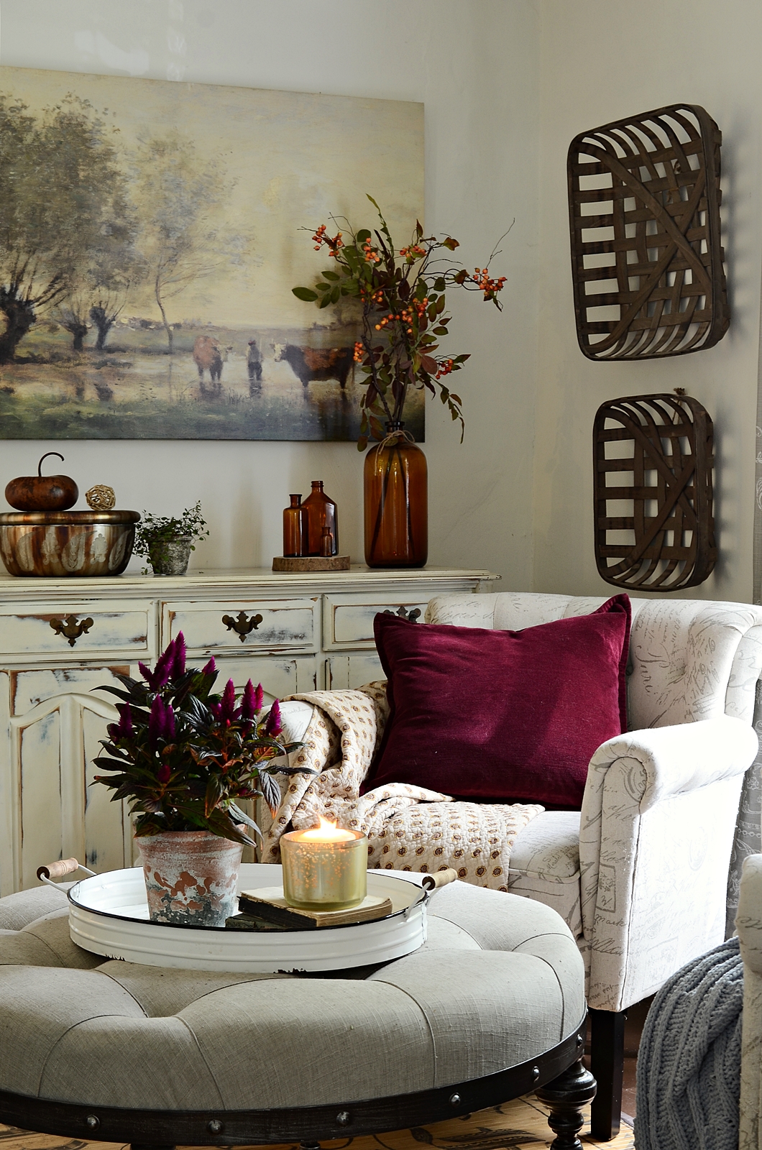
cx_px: 381
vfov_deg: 35.1
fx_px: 1817
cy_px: 575
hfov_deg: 23.7
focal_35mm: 57
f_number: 8
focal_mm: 38
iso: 200
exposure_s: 1/1.3
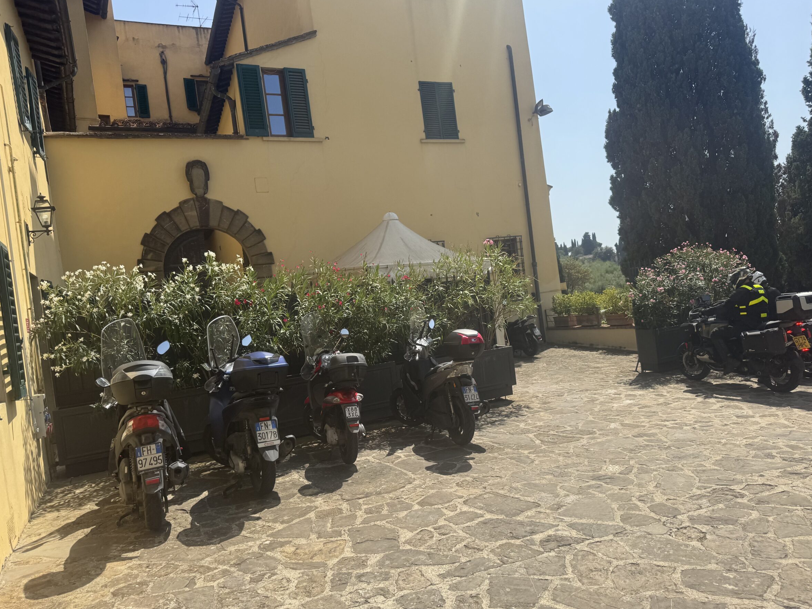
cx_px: 424
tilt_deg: +7.4
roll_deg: +10.7
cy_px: 311
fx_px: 610
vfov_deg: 53.1
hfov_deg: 67.3
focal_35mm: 26
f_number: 1.78
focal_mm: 6.76
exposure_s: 1/3597
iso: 80
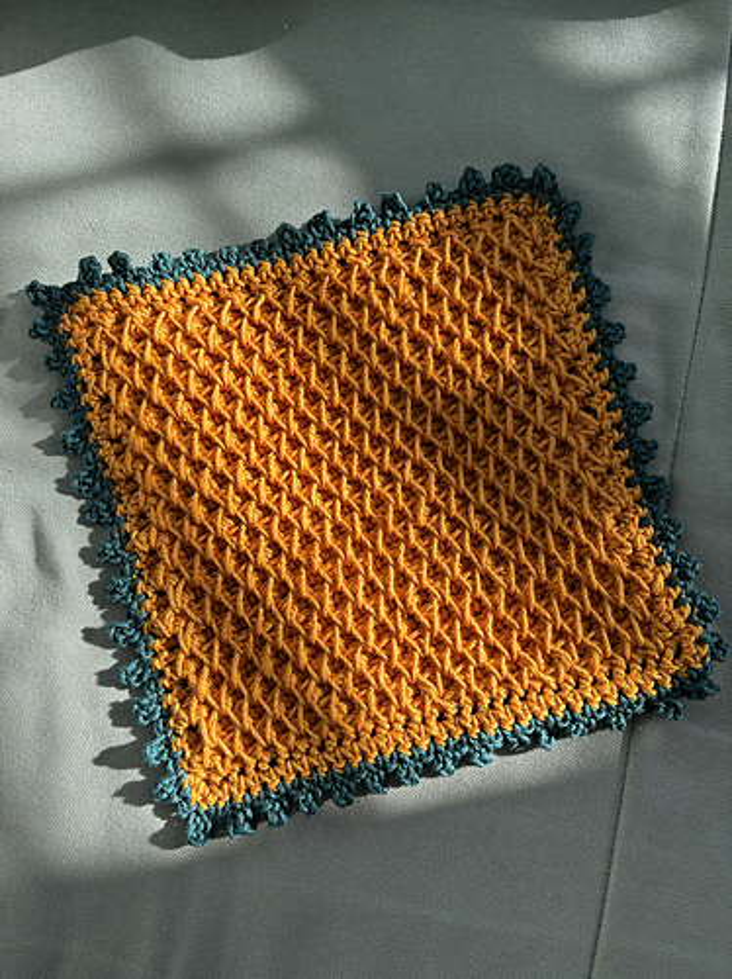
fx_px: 734
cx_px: 366
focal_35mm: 26
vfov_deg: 67.4
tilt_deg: -82.9
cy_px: 490
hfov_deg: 53.0
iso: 50
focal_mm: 5.96
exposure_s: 1/792
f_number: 1.6
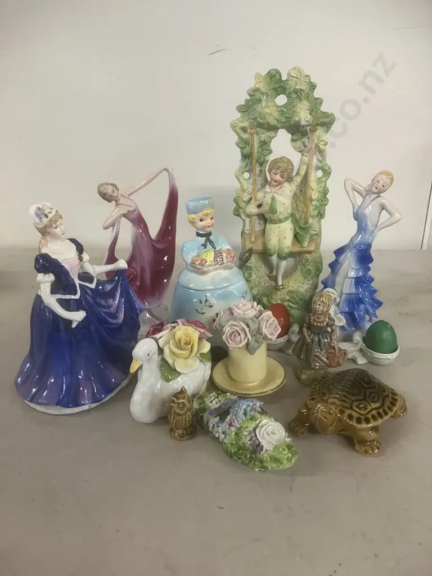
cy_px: 288
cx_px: 216
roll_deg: +1.8
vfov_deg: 63.4
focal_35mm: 28
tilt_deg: -21.9
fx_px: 466
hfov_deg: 49.7
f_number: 1.8
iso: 125
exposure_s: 1/50
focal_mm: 3.99
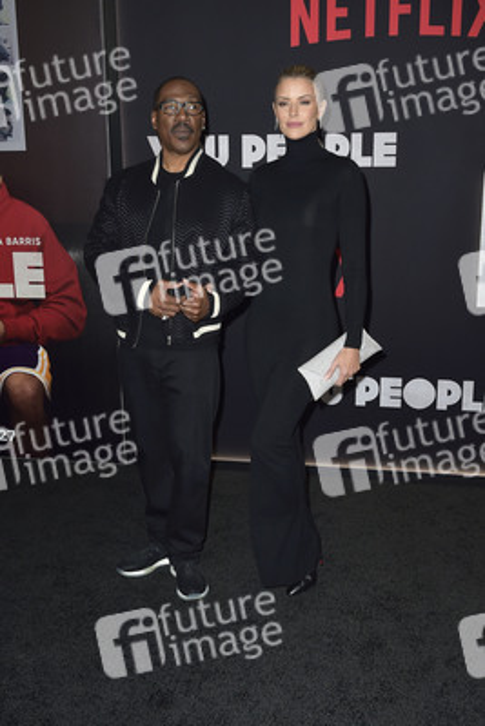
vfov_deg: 55.8
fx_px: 686
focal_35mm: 34
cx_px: 242
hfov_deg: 38.9
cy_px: 363
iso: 500
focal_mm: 34
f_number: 6.3
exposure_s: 1/250
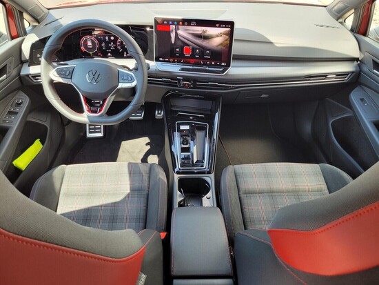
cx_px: 190
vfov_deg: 53.1
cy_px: 142
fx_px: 285
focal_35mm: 26
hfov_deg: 67.3
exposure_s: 1/100
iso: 50
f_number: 1.8
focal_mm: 5.4
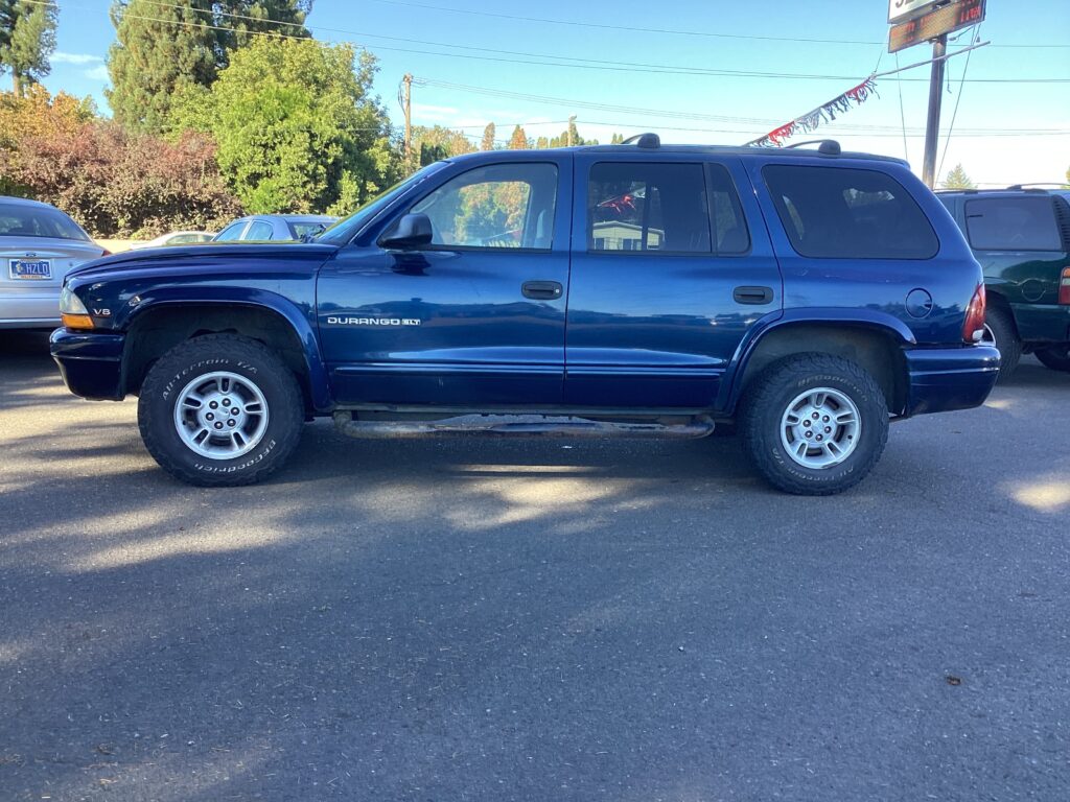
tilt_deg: -9.8
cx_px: 535
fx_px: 958
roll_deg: -2.4
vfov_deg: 45.4
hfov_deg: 58.4
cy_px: 401
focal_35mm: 31
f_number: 2.4
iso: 25
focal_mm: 3.3
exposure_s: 1/108
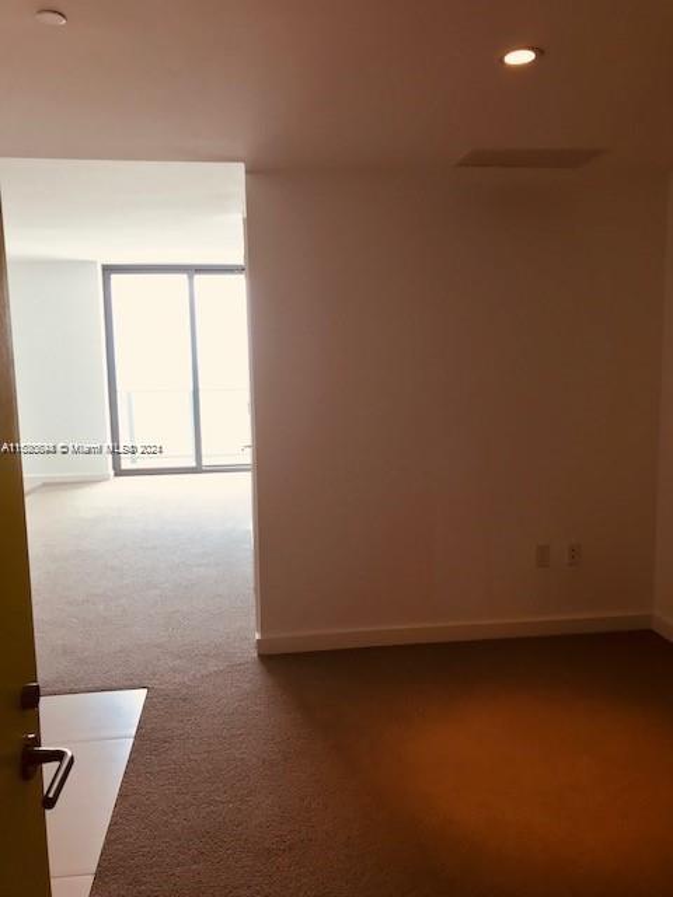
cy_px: 448
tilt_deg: -5.6
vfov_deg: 63.4
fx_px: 726
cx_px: 336
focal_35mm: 28
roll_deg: +0.7
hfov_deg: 49.7
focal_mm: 3.99
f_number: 1.8
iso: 32
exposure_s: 1/60
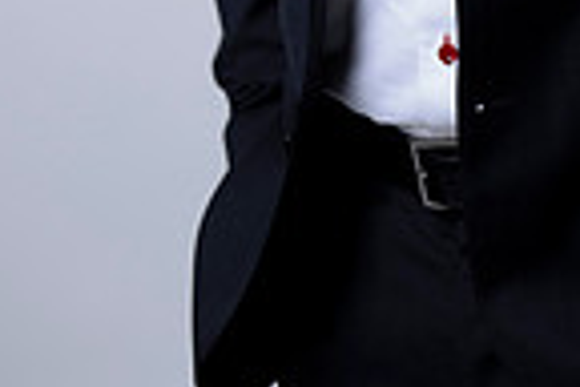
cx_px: 518
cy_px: -435
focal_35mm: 219
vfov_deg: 6.1
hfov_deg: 9.4
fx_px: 3528
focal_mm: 70
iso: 100
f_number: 2.8
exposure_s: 1/200
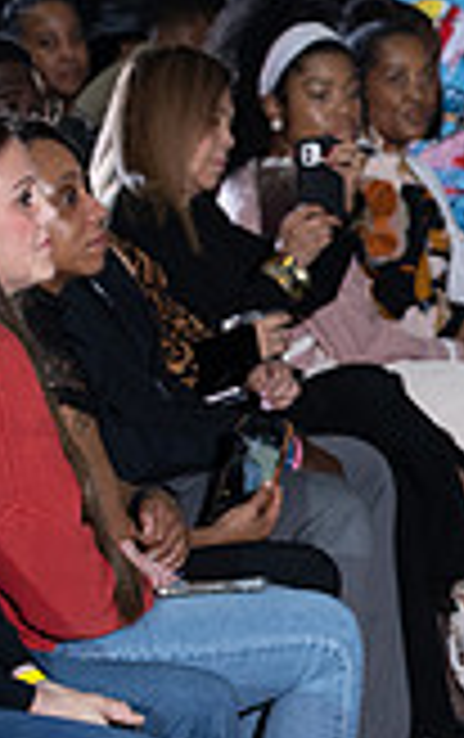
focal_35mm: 252
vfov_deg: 8.3
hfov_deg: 5.1
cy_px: 398
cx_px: 1140
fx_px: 5081
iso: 1250
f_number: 5
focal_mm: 70
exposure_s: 1/160
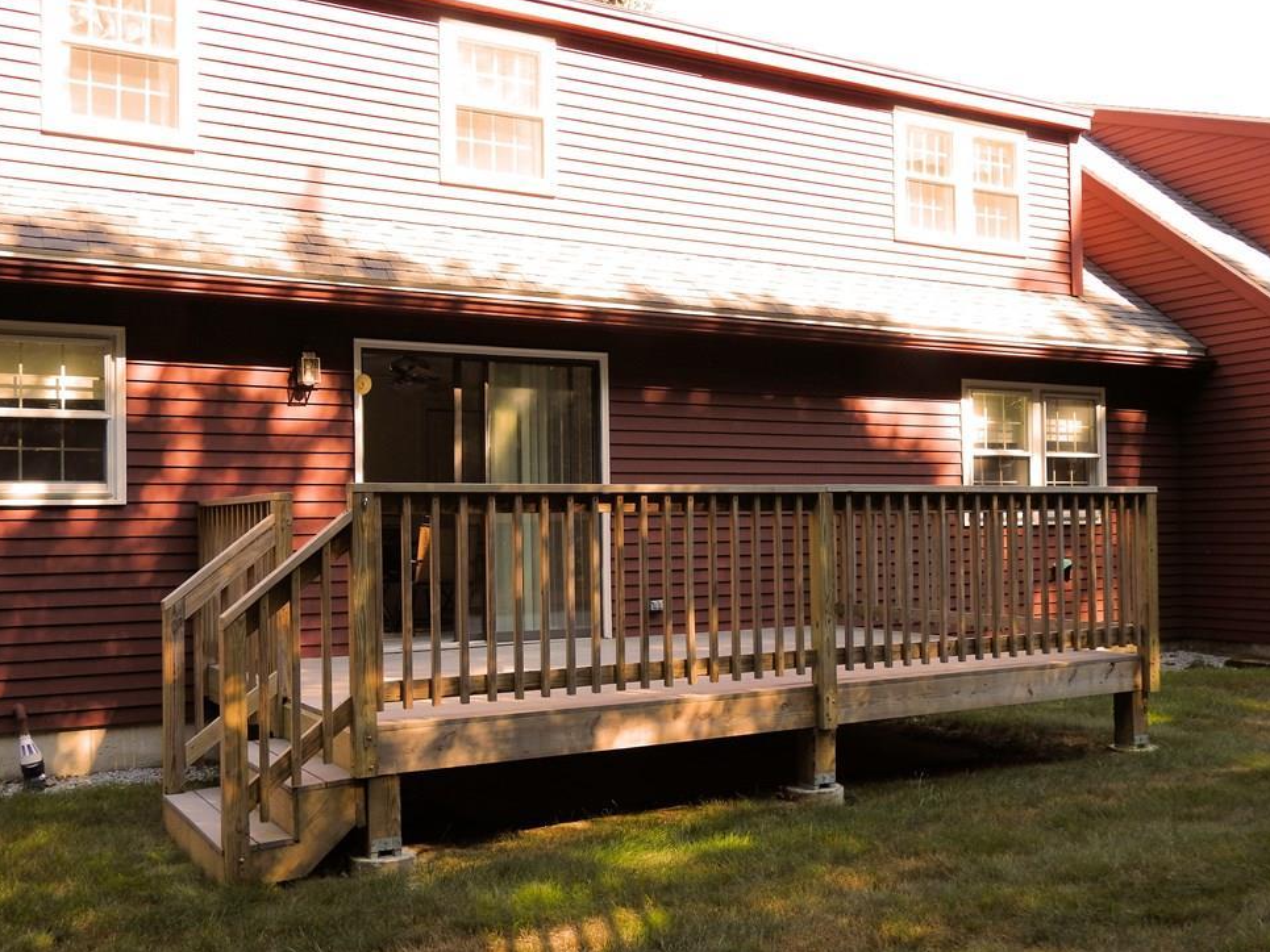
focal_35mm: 35
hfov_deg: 52.6
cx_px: 624
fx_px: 1284
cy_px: 494
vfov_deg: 40.7
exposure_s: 1/125
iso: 100
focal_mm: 5.9
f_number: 3.6
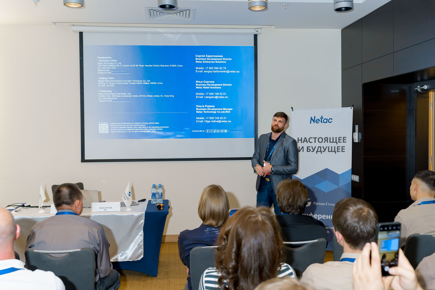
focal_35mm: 36
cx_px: 218
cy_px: 145
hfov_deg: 53.1
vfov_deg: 36.9
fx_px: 435
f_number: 4.5
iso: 1600
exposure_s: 1/125
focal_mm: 36
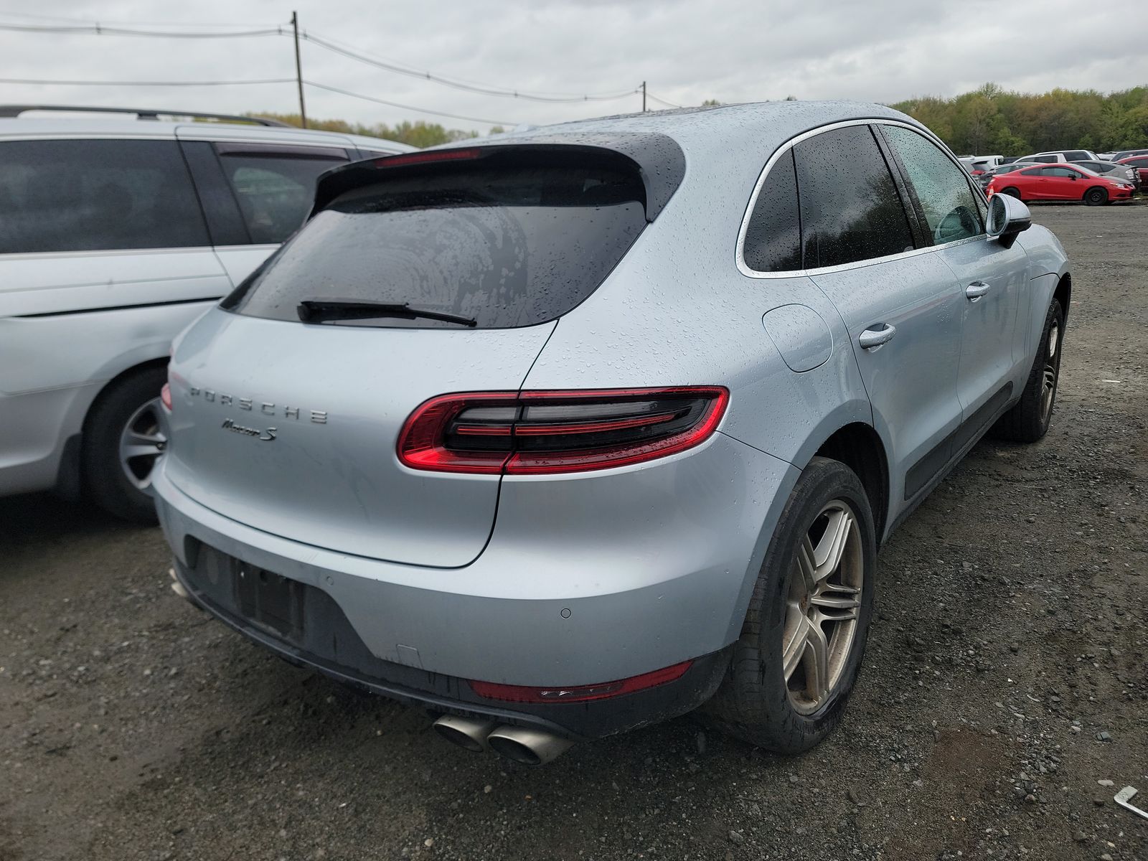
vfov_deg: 56.8
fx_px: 796
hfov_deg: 71.6
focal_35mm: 24
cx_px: 574
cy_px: 430
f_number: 1.8
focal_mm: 6.7
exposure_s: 1/161
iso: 50
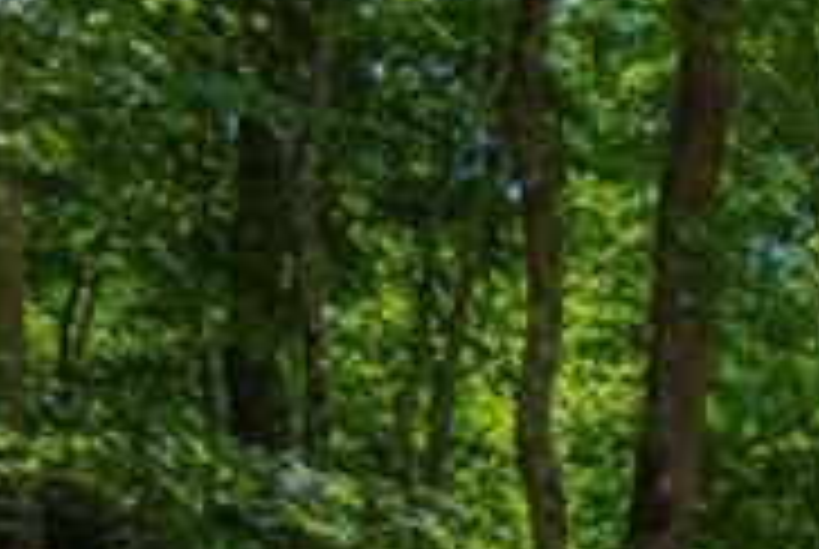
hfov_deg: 17.2
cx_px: 1390
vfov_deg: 11.4
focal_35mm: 101
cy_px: 1285
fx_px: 2301
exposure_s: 1/800
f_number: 7.1
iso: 320
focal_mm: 18
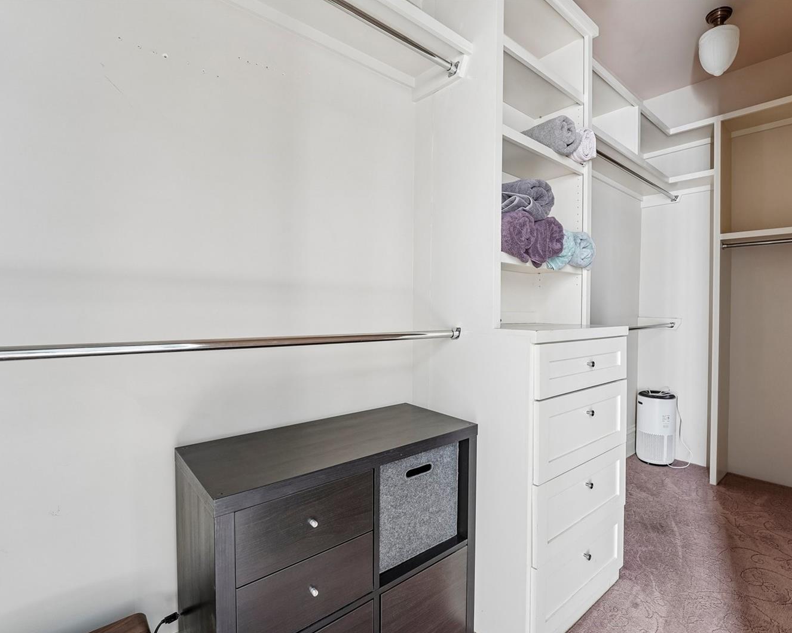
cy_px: 317
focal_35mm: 17
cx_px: 468
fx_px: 398
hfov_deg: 88.7
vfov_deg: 77.0
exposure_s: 3.2
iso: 400
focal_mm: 15
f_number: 8
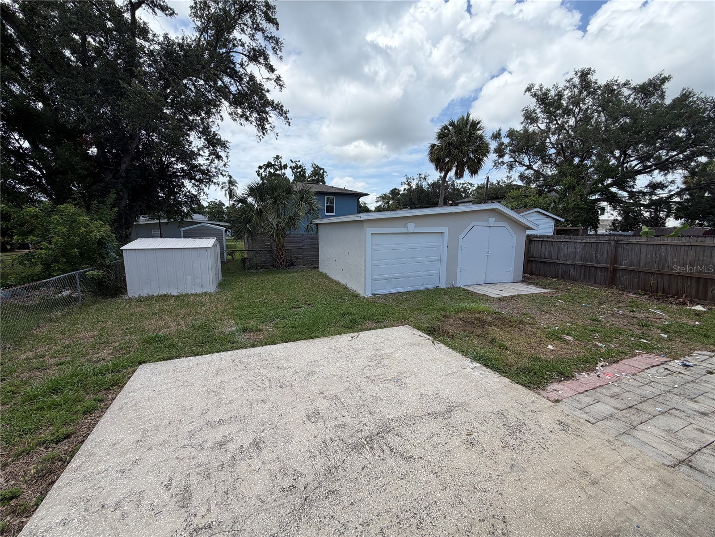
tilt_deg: -6.0
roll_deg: -0.1
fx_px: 289
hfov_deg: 102.1
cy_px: 268
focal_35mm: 14
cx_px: 358
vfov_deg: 85.7
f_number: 2.2
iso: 20
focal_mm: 2.22
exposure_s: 1/770
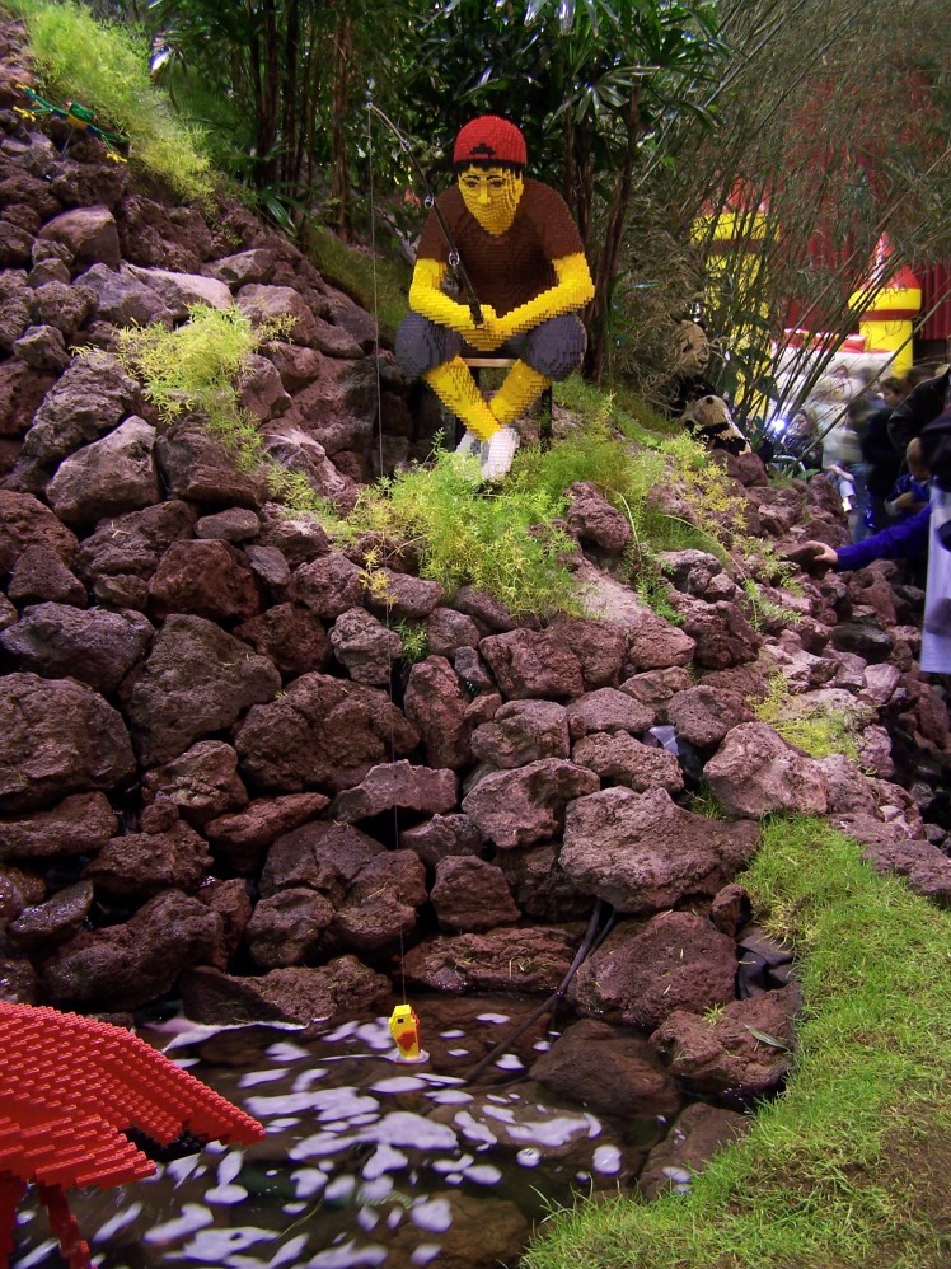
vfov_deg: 47.9
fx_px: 1429
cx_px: 478
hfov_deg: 36.8
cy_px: 646
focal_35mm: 39
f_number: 2.8
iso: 80
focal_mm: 6.3
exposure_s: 1/2
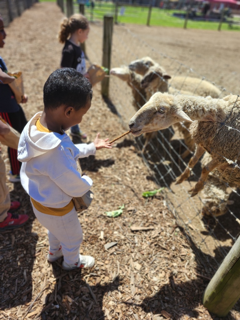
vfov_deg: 73.9
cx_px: 120
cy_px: 160
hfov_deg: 58.9
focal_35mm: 23
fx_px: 213
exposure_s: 1/890
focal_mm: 5.54
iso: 25
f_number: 1.8
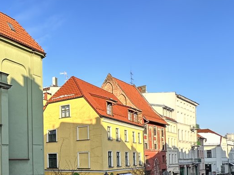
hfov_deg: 39.2
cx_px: -24
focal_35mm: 39
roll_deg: +1.6
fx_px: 264
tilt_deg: +1.7
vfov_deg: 35.1
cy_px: 151
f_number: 2.2
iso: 40
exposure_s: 1/435
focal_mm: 2.22
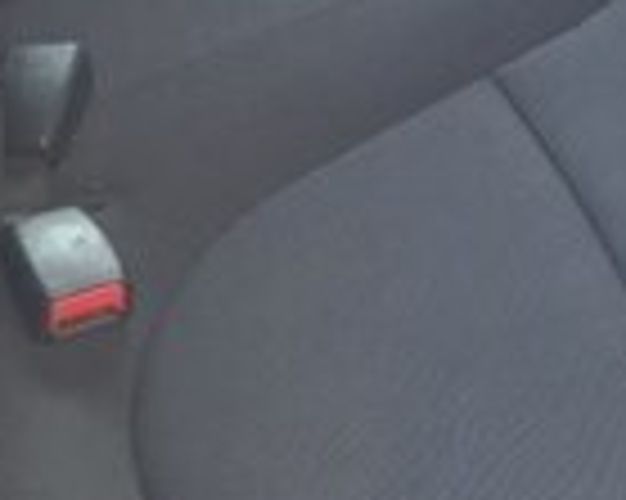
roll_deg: -6.6
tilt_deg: -24.5
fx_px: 2129
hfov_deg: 16.5
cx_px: 590
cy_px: -189
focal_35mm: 115
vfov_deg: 12.9
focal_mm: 4.12
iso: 50
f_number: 2.4
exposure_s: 1/20
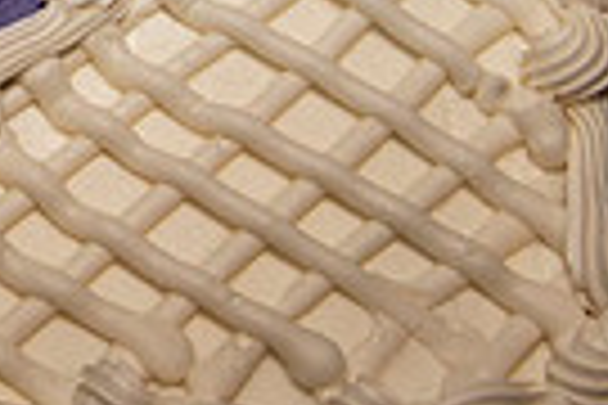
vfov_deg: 8.5
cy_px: -155
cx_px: -423
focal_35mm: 158
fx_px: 2668
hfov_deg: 12.1
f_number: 4
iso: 640
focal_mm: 34
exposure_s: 1/200
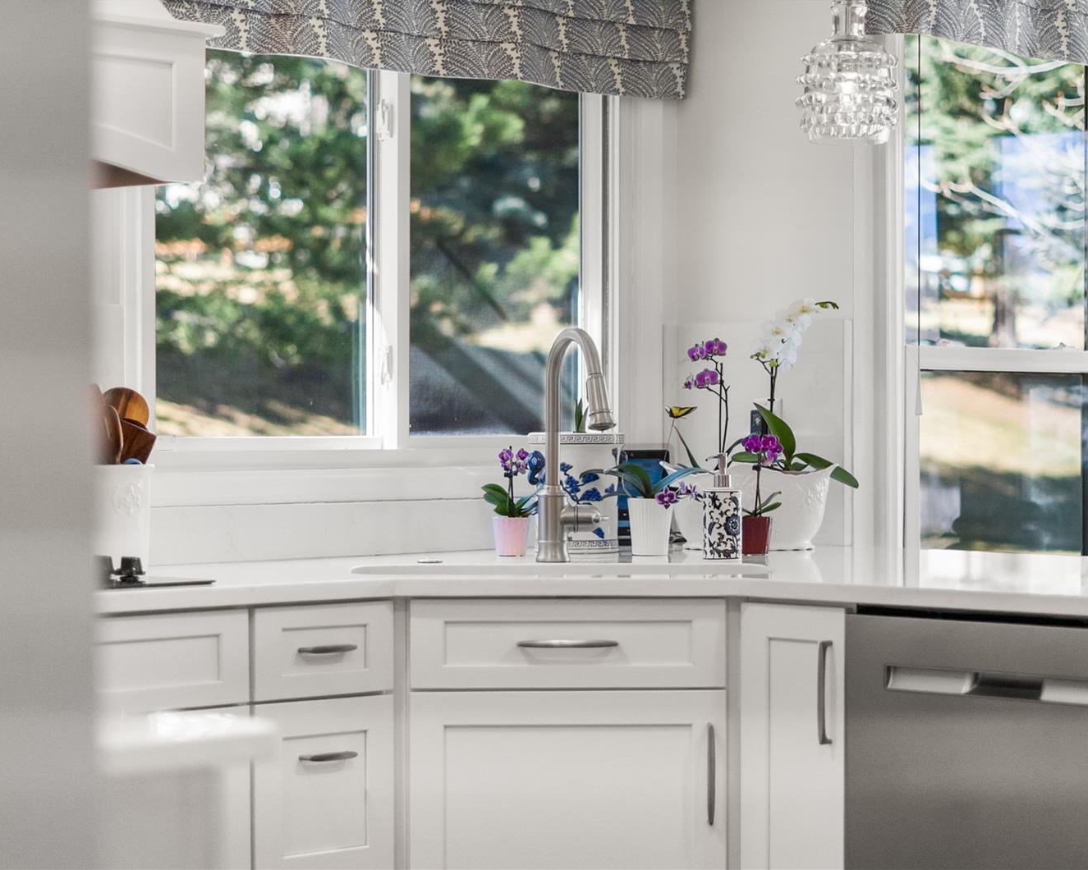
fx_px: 2737
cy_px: 433
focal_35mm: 85
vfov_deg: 18.1
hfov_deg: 22.5
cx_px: 619
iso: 1600
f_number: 1.8
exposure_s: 1/1250
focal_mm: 50
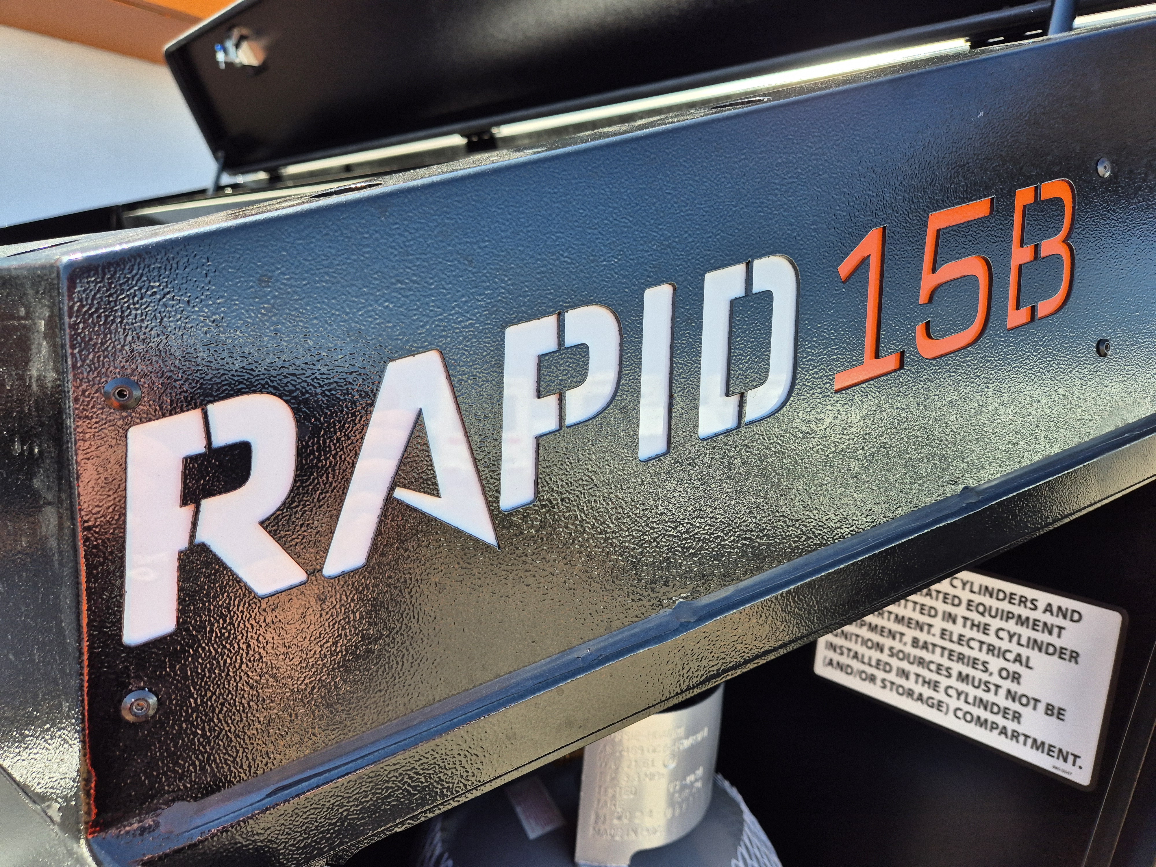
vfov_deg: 58.9
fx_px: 768
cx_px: 578
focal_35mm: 23
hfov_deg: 73.9
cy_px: 434
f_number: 1.8
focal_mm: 5.4
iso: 25
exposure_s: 1/247
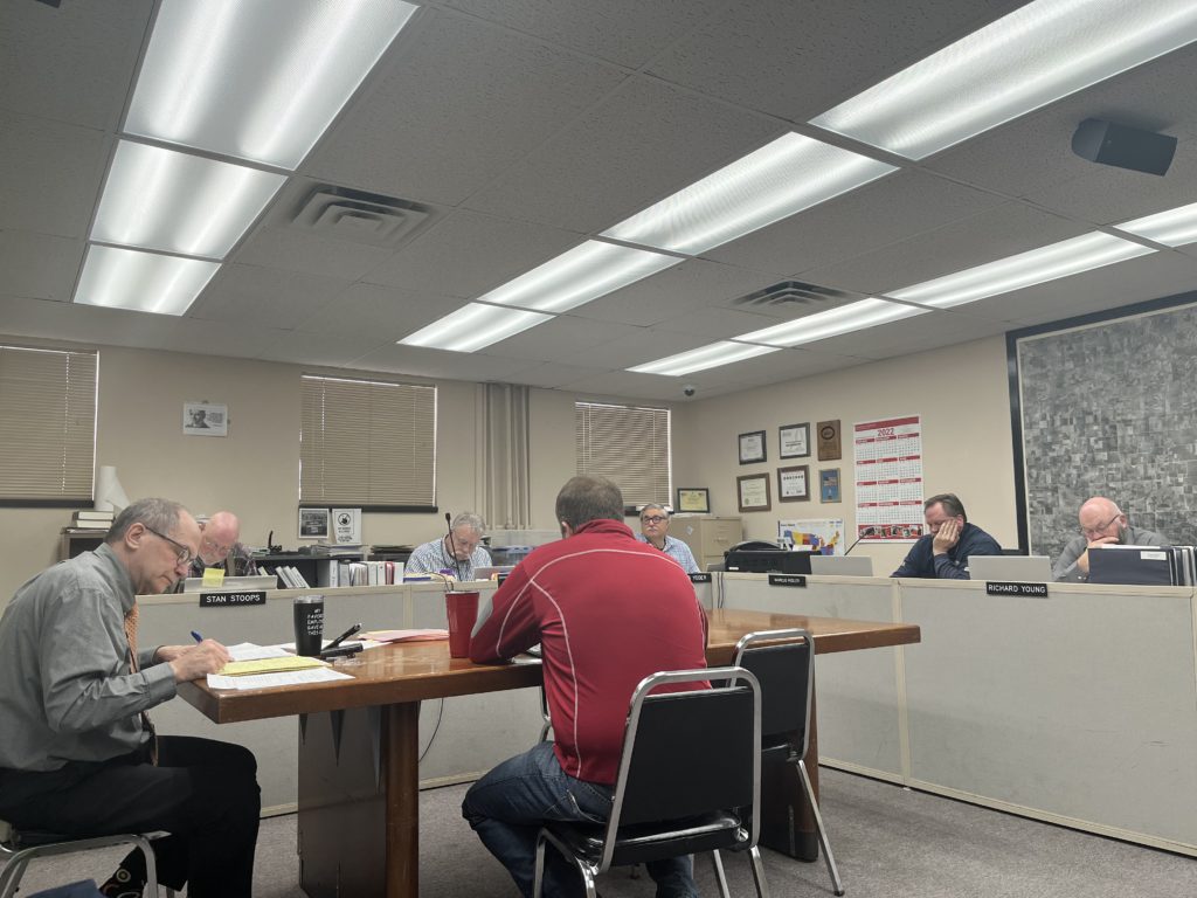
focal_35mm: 26
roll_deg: +0.8
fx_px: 899
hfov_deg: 67.3
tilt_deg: +5.7
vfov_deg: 53.1
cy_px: 449
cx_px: 598
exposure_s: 1/138
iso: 64
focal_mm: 5.1
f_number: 1.6
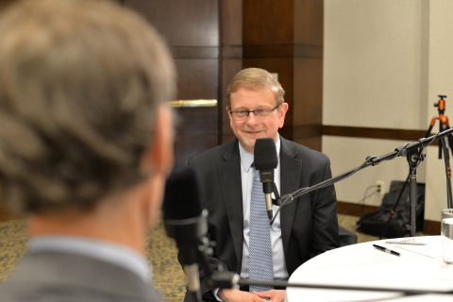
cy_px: 151
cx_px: 226
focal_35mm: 50
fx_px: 629
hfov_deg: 39.6
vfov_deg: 27.0
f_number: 3.2
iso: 800
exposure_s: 1/40
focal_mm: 50
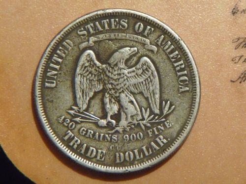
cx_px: 123
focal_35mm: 128
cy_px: 92
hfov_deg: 15.4
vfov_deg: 11.6
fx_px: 910
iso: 800
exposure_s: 1/25
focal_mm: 21.8
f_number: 4.7
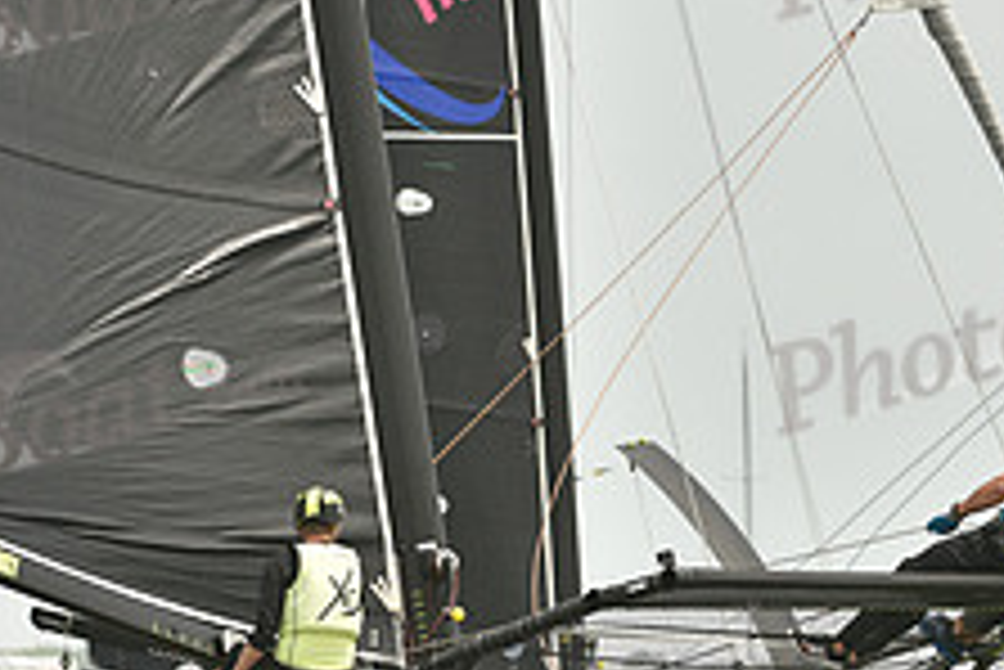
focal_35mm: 521
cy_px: 614
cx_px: 540
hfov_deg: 4.0
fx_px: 14539
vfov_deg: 2.6
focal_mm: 200
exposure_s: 1/1250
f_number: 6.3
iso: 320
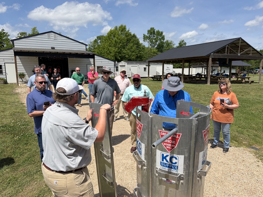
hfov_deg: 69.4
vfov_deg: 54.9
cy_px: 102
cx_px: 133
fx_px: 190
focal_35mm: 25
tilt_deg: -8.3
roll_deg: +0.9
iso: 80
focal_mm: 6.76
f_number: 1.78
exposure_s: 1/7353
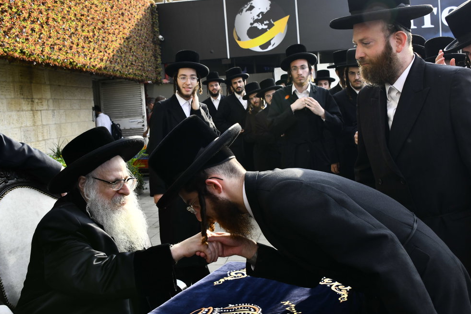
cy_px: 148
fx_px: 523
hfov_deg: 48.4
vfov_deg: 33.4
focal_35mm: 40
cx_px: 224
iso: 250
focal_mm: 28
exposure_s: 1/400
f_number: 7.1
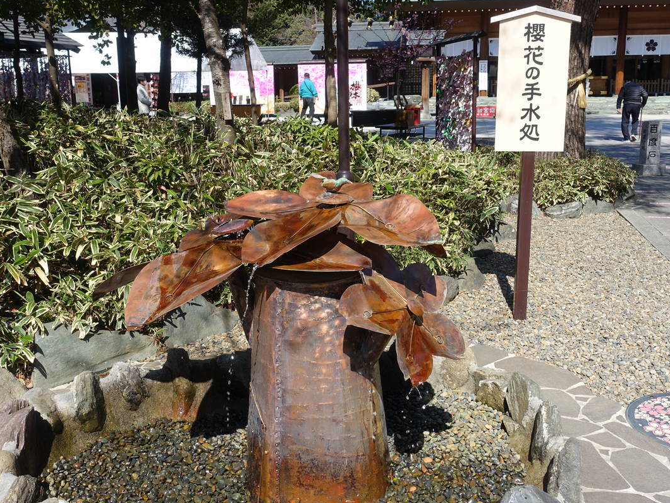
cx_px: 348
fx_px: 716
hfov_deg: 50.1
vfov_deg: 38.7
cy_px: 251
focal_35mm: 37
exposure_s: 1/400
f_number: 5.6
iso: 125
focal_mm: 12.64
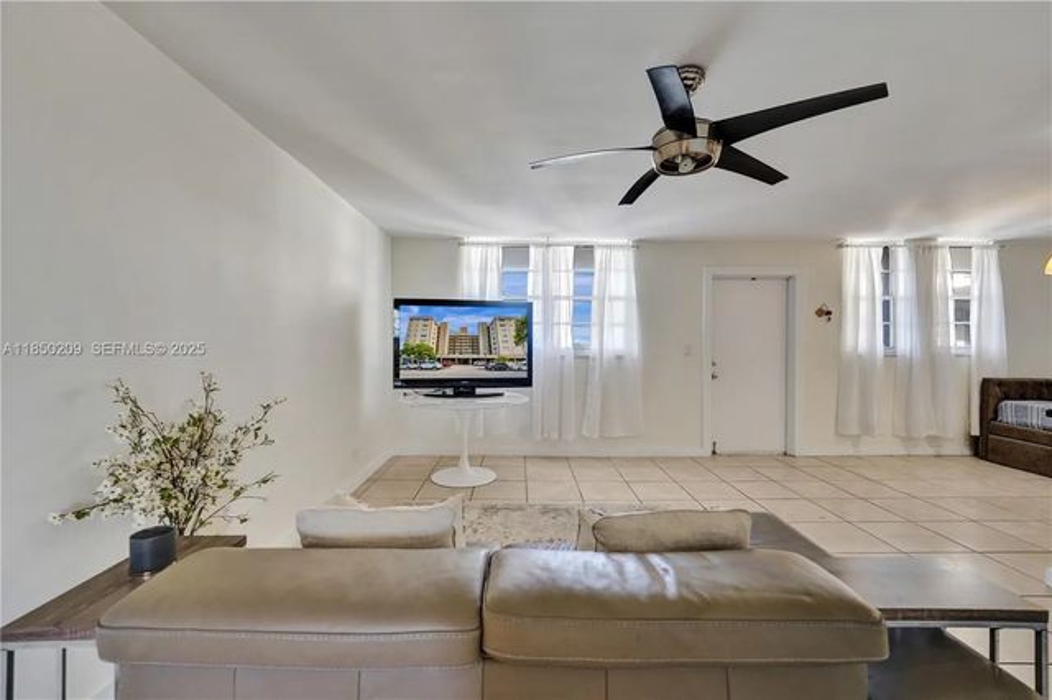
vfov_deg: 81.1
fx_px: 409
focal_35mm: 14
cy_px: 350
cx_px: 526
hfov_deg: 104.3
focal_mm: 14
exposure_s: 1/320
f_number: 3.2
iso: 1250
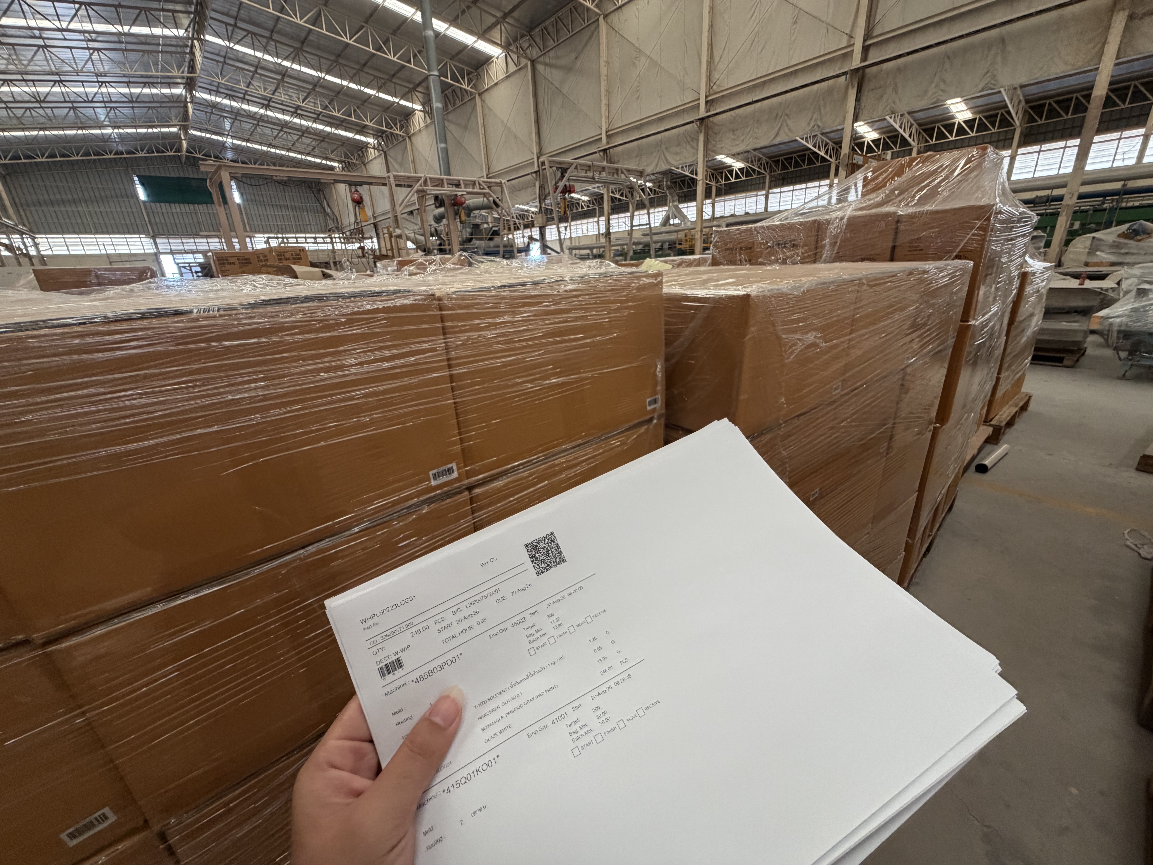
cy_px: 432
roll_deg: +3.6
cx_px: 576
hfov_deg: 102.1
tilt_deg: -18.3
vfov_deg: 85.7
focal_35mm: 14
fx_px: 466
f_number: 2.2
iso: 250
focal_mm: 2.22
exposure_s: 1/121
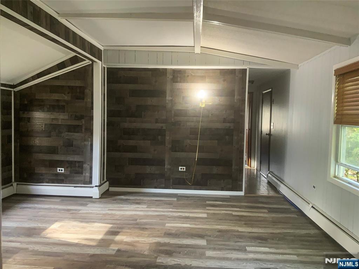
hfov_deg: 61.7
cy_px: 134
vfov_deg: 48.2
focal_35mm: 29
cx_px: 180
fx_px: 301
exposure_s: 1/60
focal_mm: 3
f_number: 1.8
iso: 160
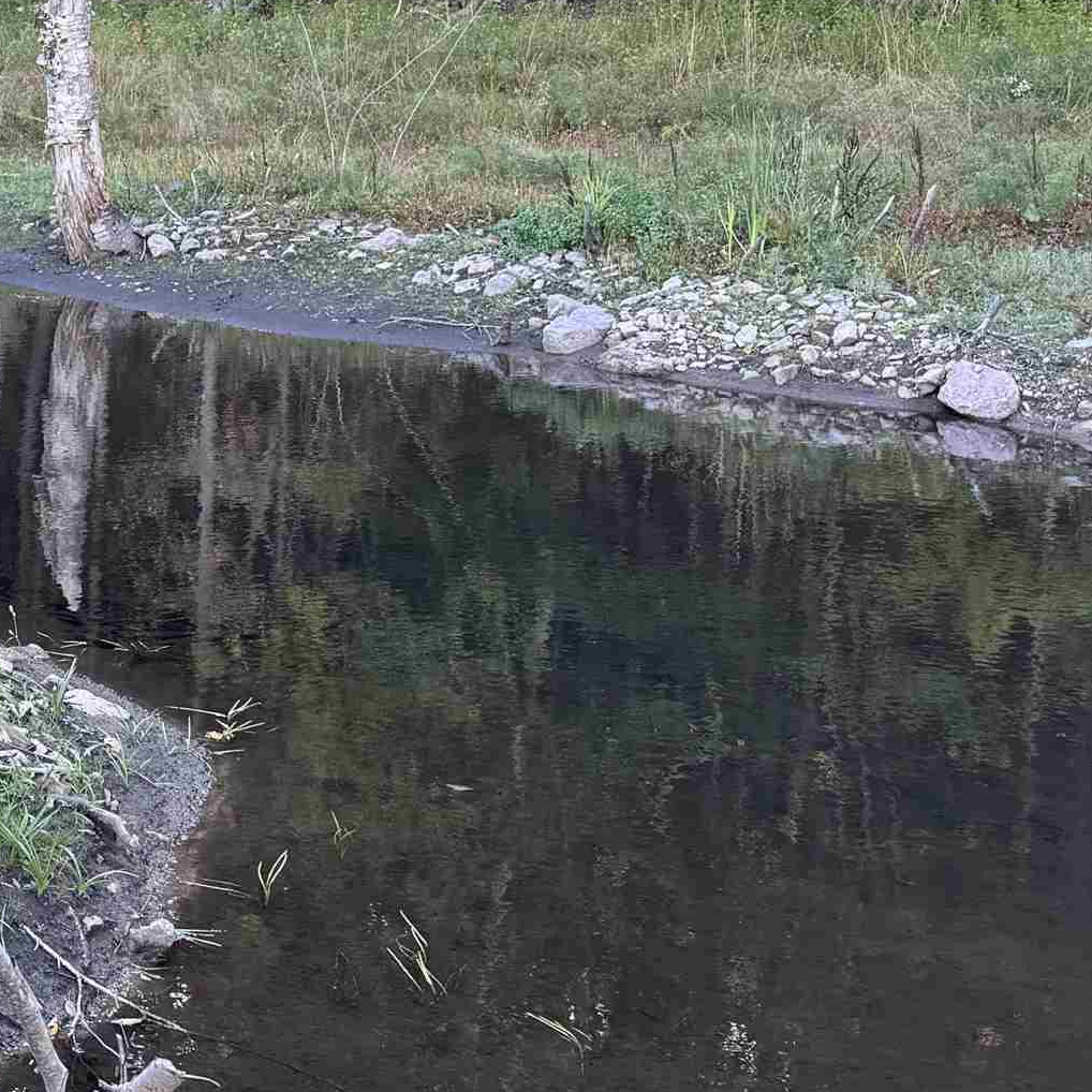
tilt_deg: -5.1
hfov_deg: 23.9
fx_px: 2284
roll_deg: +1.0
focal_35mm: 64
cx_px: -291
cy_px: 244
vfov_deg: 26.5
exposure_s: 1/222
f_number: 1.78
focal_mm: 6.76
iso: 64
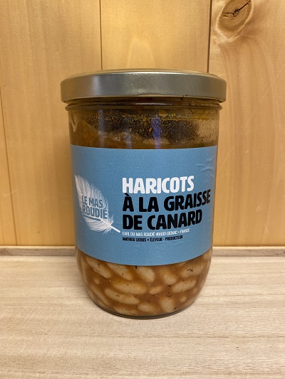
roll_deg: -1.1
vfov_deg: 67.3
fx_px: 285
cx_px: 142
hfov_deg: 53.1
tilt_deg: -13.5
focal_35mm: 26
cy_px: 190
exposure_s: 1/50
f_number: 1.8
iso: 100
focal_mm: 4.25
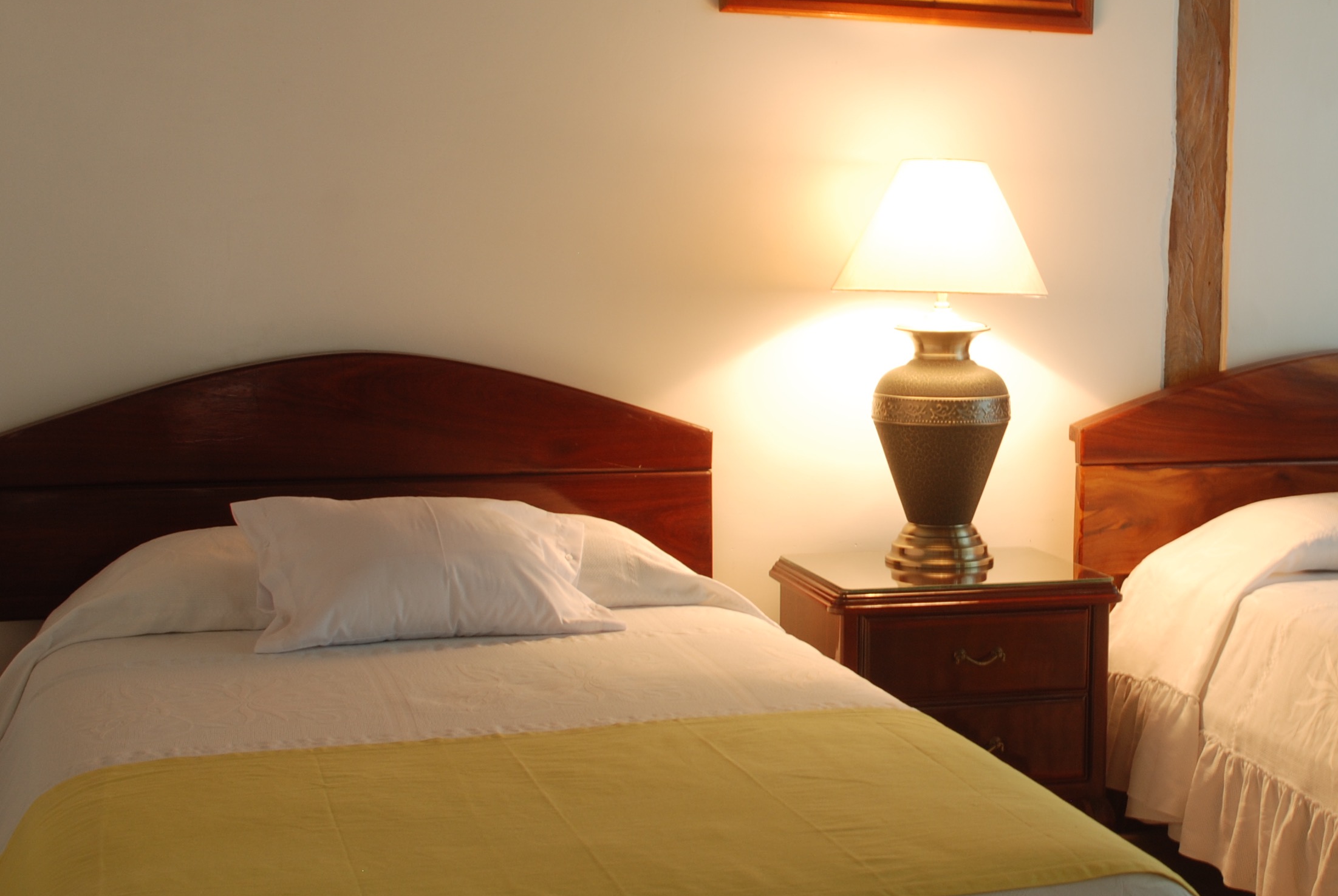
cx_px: 972
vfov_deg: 23.4
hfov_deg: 33.9
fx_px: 2158
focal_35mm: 58
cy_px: 431
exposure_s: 1/2
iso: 100
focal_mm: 22
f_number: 8
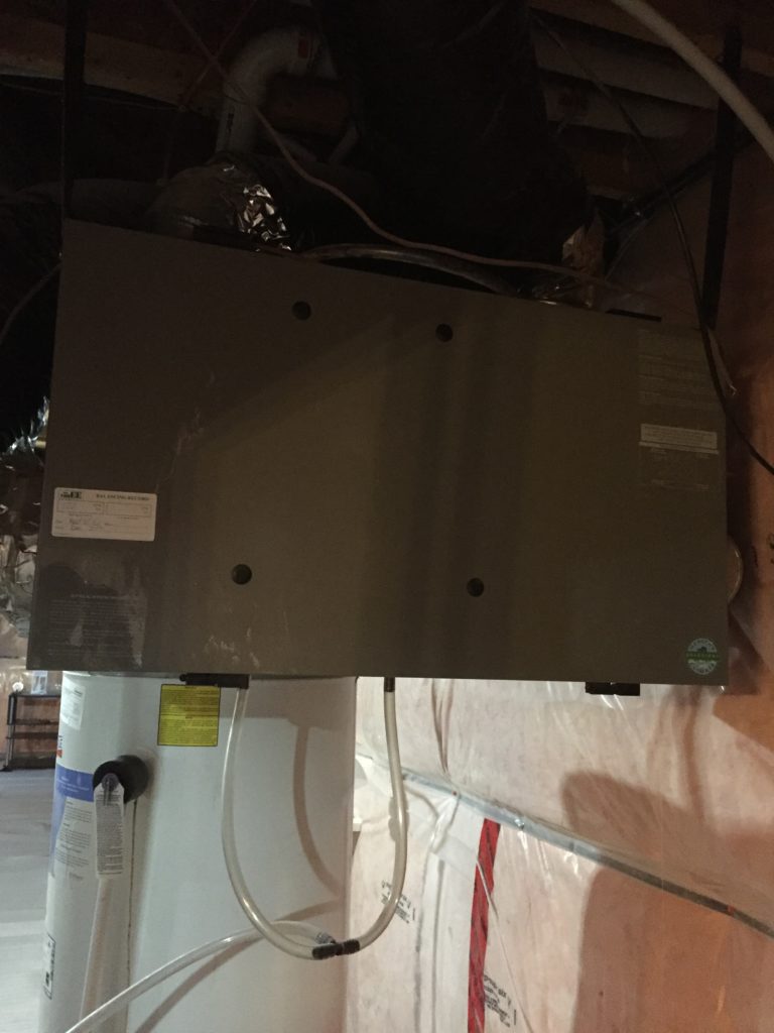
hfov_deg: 48.2
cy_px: 516
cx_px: 387
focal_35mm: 29
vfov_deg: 61.7
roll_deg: -1.2
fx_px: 865
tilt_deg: +7.8
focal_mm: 4.15
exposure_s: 1/15
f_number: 2.2
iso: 800
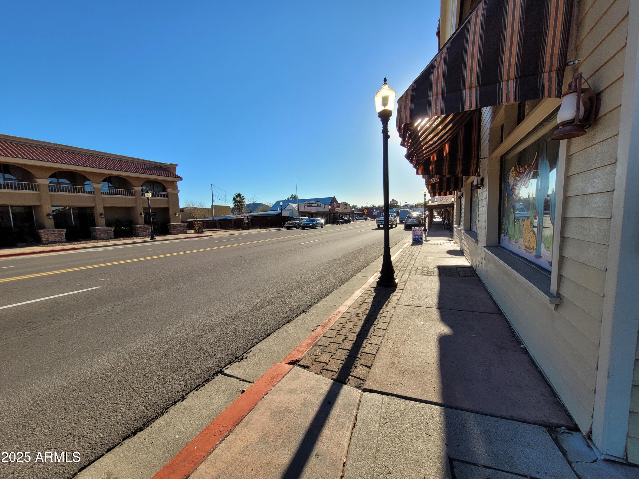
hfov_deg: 106.2
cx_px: 320
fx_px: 240
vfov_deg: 89.9
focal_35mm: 13
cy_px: 240
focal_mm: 1.74
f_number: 2.2
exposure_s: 1/1225
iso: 40
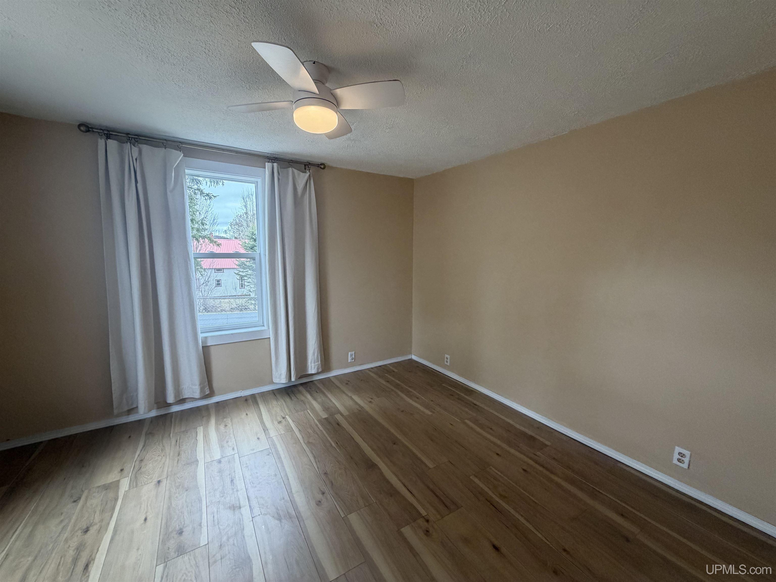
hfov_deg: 102.1
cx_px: 388
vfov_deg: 85.7
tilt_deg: -7.8
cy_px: 291
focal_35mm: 14
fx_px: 314
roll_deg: +0.4
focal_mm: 2.22
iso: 250
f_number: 2.2
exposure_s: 1/121
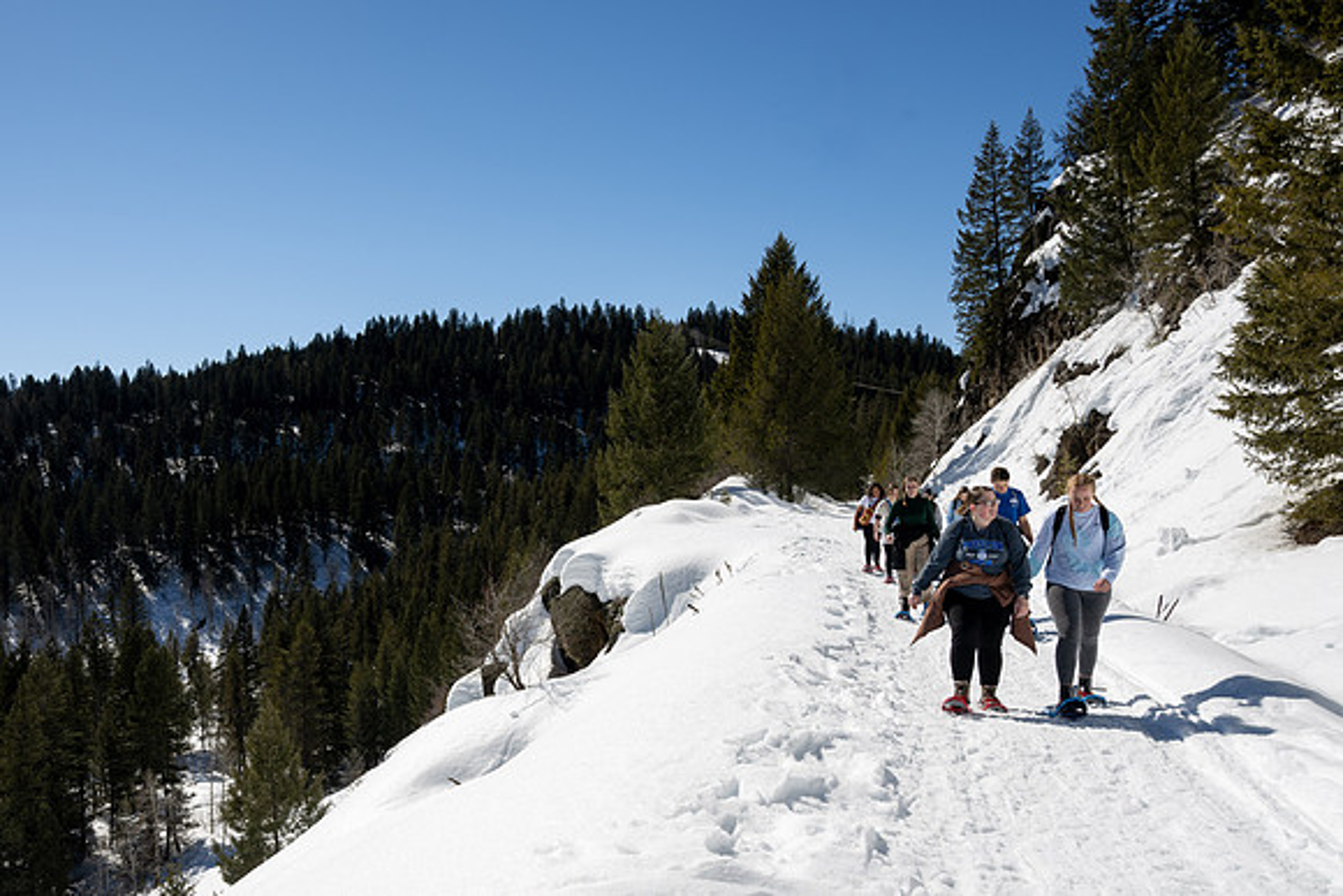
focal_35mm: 31
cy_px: 556
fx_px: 1168
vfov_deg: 41.7
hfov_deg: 59.0
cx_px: 506
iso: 80
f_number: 9
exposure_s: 1/250
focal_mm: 24
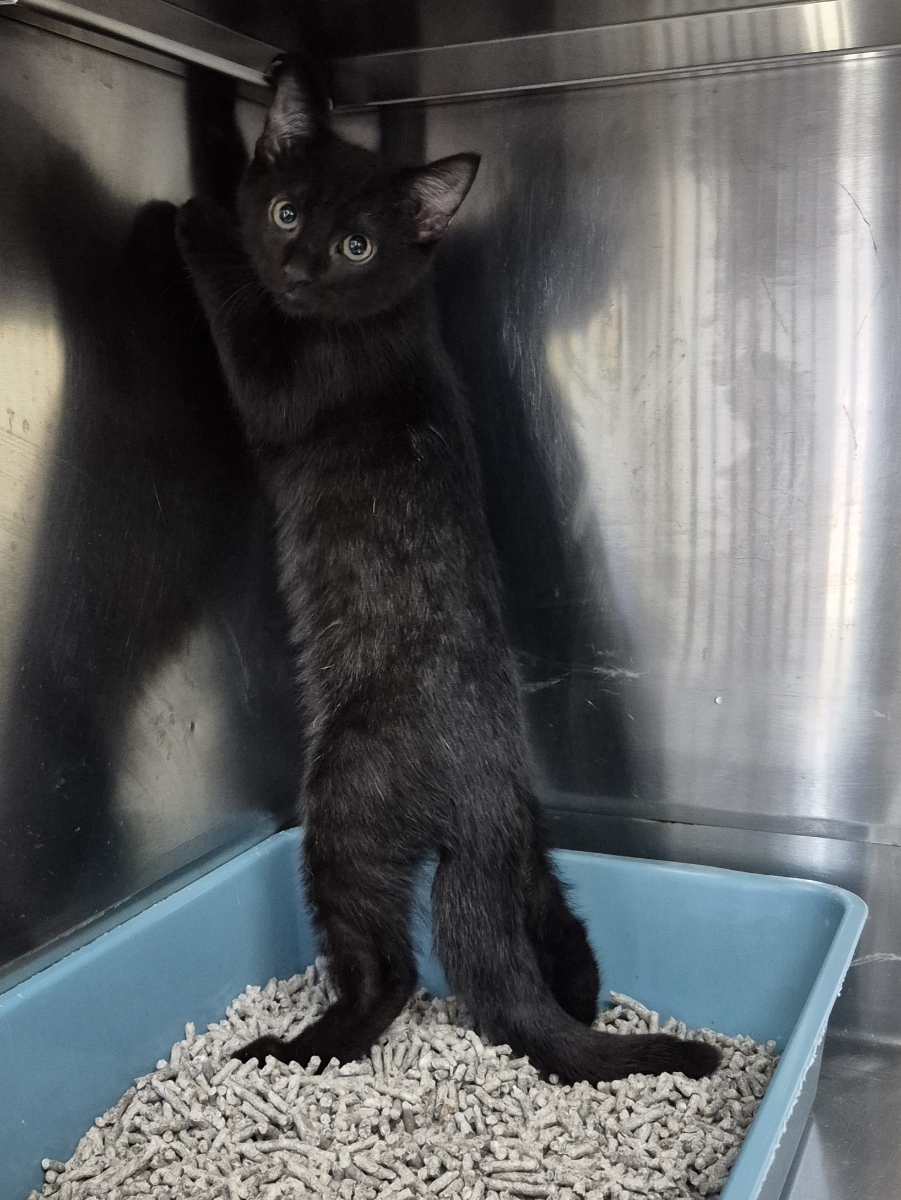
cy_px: 600
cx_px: 450
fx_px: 798
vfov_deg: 73.9
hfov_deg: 58.9
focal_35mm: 23
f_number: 1.8
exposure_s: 1/100
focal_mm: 5.4
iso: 1000
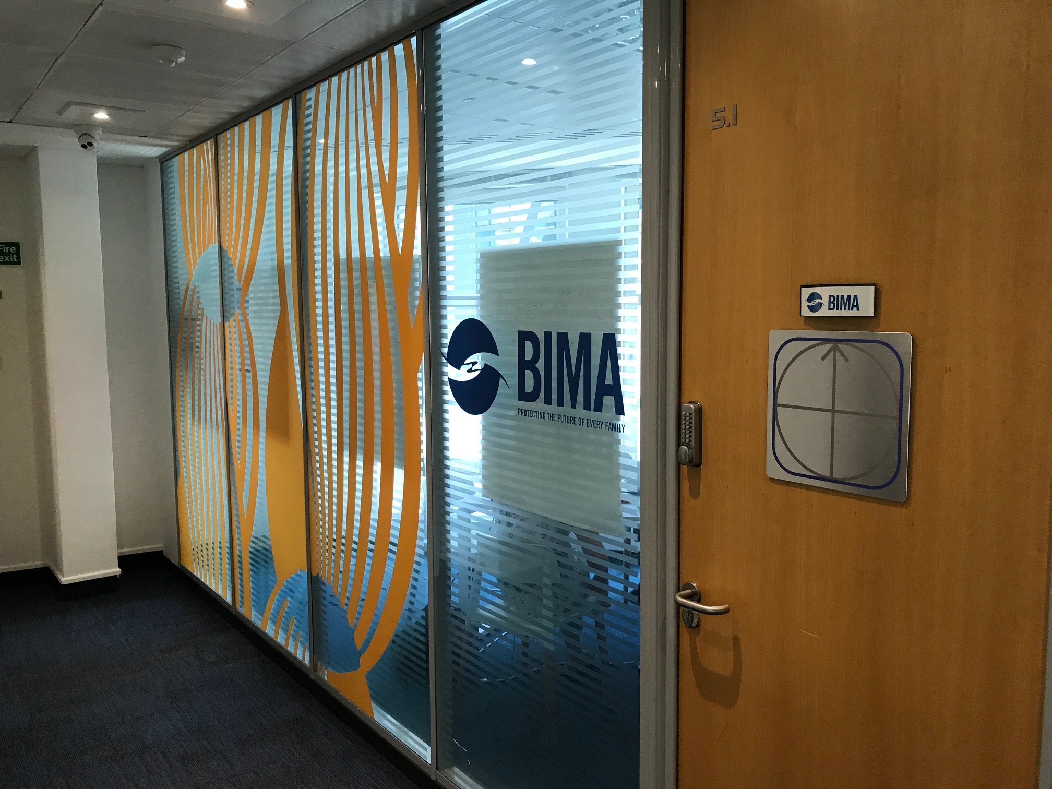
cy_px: 394
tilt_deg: -5.5
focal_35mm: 28
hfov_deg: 63.4
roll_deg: +0.3
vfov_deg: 49.7
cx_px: 526
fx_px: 851
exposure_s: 1/33
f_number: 1.8
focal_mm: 3.99
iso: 40
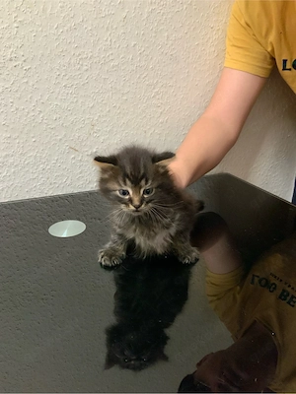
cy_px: 197
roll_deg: -0.4
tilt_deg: -23.1
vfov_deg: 61.7
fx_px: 331
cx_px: 148
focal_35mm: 29
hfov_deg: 48.2
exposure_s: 1/60
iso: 200
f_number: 1.8
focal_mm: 3
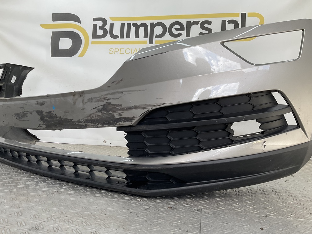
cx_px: 156
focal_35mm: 29
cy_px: 117
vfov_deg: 48.2
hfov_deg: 61.7
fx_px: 261
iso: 16
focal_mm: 3
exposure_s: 1/123
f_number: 1.8
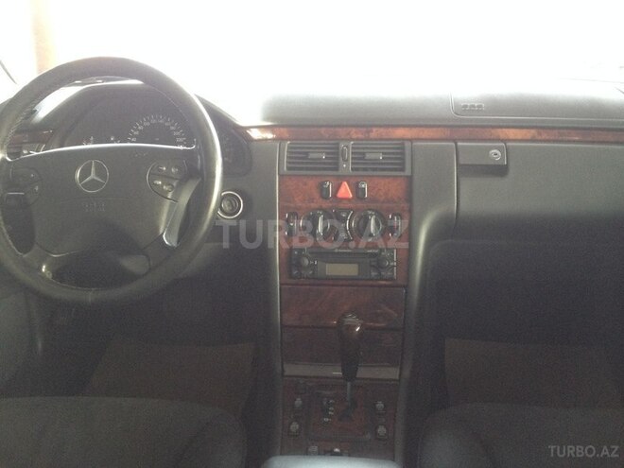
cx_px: 312
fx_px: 631
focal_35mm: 35
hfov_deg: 52.6
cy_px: 234
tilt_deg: -17.9
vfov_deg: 40.7
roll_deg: -0.1
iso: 200
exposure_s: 1/20
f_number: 2.4
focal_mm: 4.28
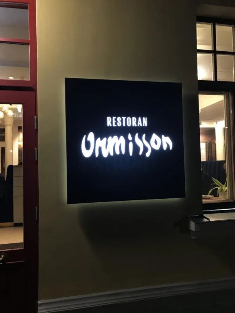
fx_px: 253
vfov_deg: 63.4
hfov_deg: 49.7
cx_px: 118
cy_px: 156
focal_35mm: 28
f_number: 1.8
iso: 100
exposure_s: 1/17
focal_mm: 3.99
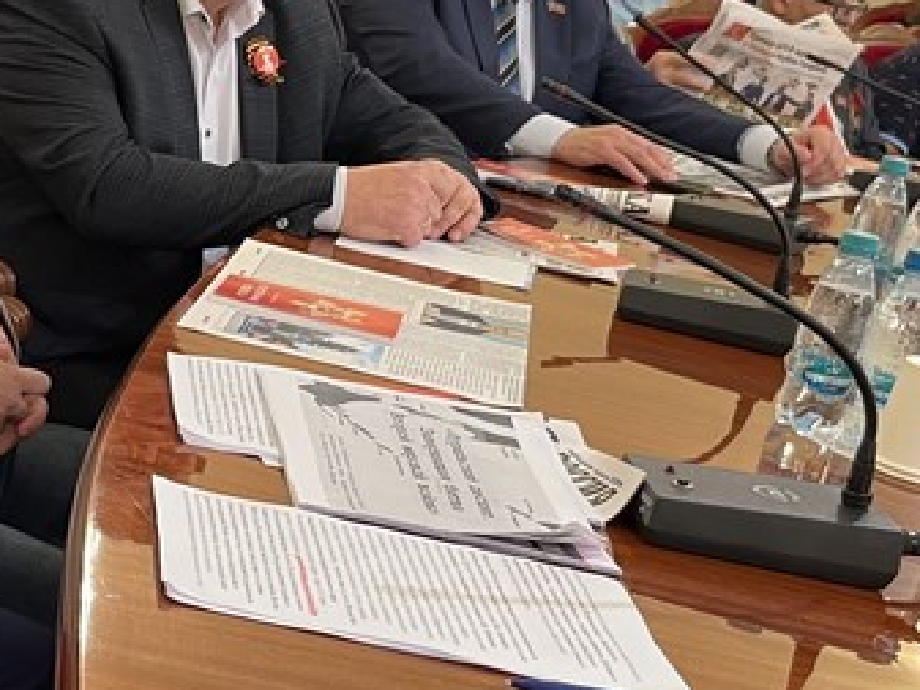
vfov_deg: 18.6
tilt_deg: -14.6
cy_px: 267
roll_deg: -9.7
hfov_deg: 22.5
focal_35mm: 79
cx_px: -216
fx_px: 2100
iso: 80
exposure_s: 1/50
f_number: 1.6
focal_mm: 5.1
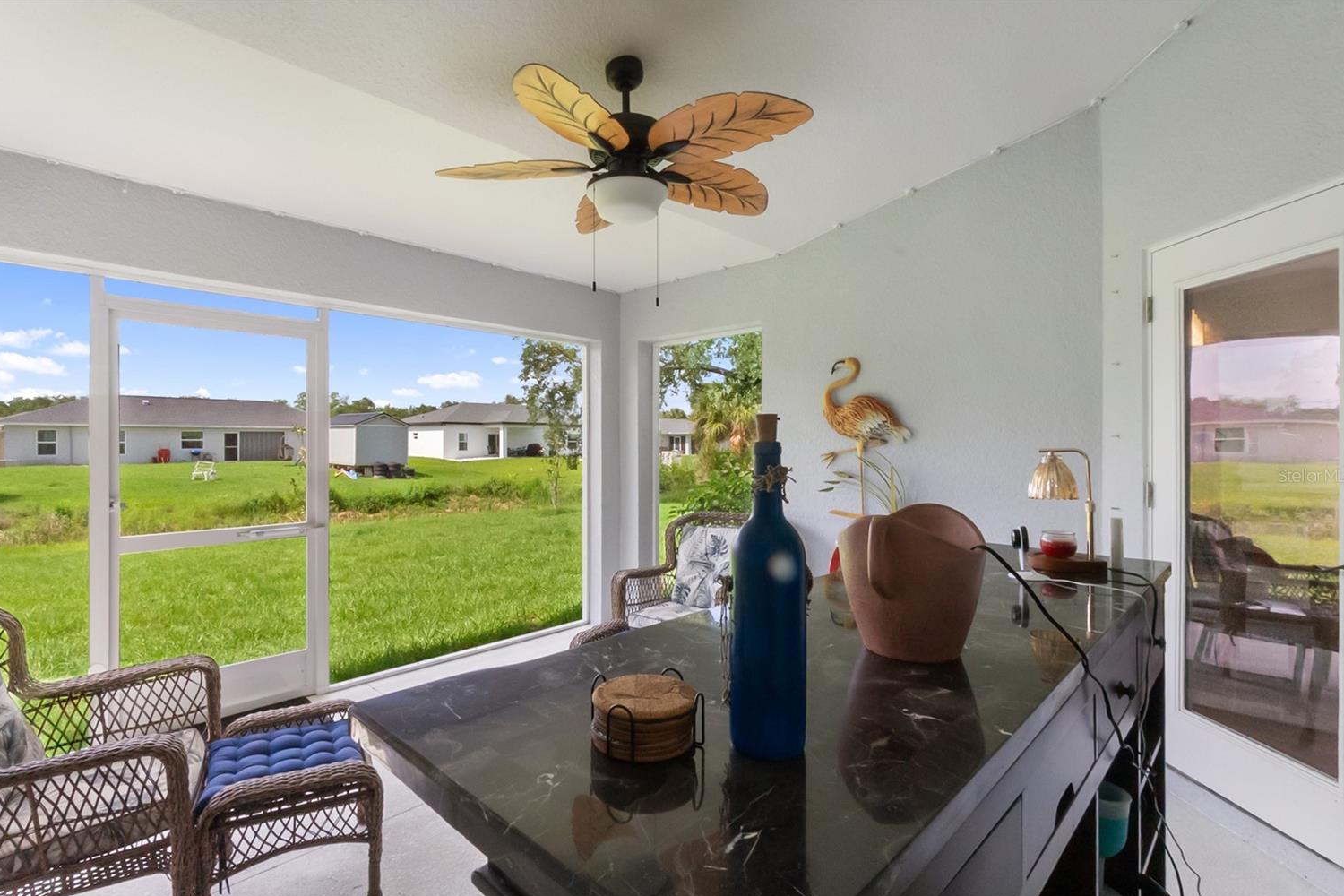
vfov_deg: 73.7
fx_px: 597
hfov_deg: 96.7
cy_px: 475
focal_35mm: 16
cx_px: 641
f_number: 19
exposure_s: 1/30
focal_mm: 10
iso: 1000
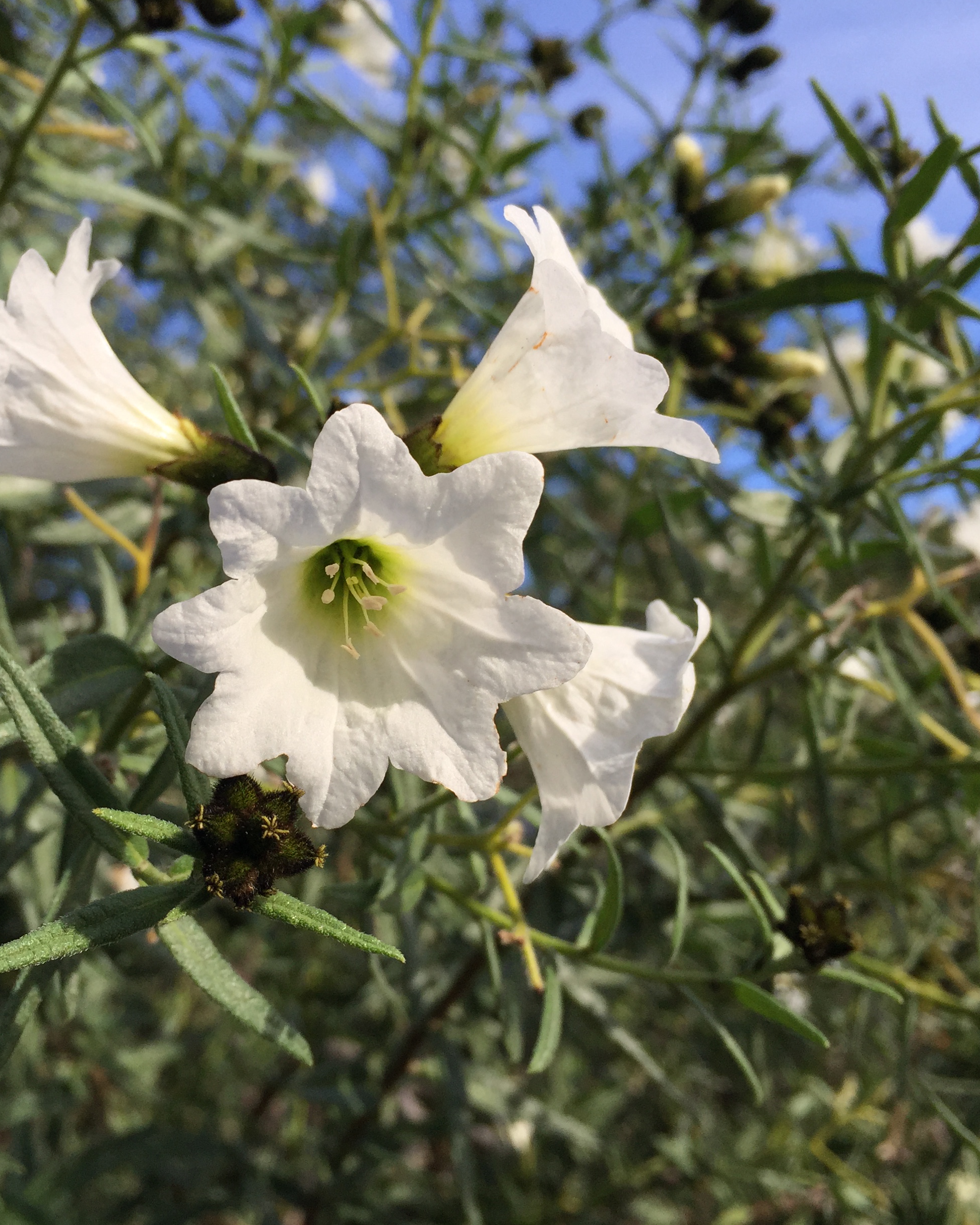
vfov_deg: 47.9
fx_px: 1378
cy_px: 610
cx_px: 370
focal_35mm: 38
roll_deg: +9.5
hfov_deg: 38.9
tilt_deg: +12.3
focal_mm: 4.15
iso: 32
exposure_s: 1/1582
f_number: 2.2
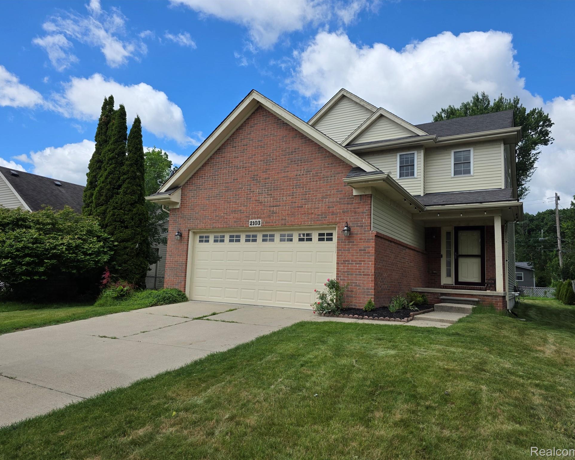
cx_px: 282
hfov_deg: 70.3
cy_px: 230
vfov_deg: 58.8
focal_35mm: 24
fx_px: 408
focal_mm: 6.3
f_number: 1.7
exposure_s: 1/5608
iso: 80
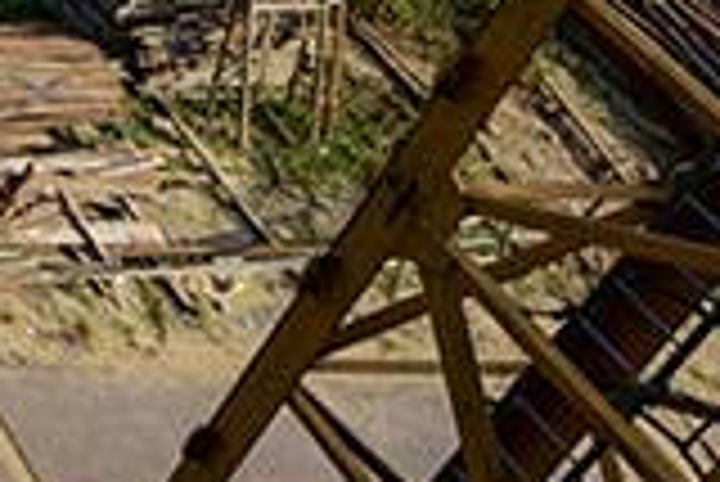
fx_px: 1681
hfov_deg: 12.2
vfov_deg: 12.2
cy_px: -752
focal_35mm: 84
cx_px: -1341
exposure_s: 1/250
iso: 280
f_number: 11
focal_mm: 14
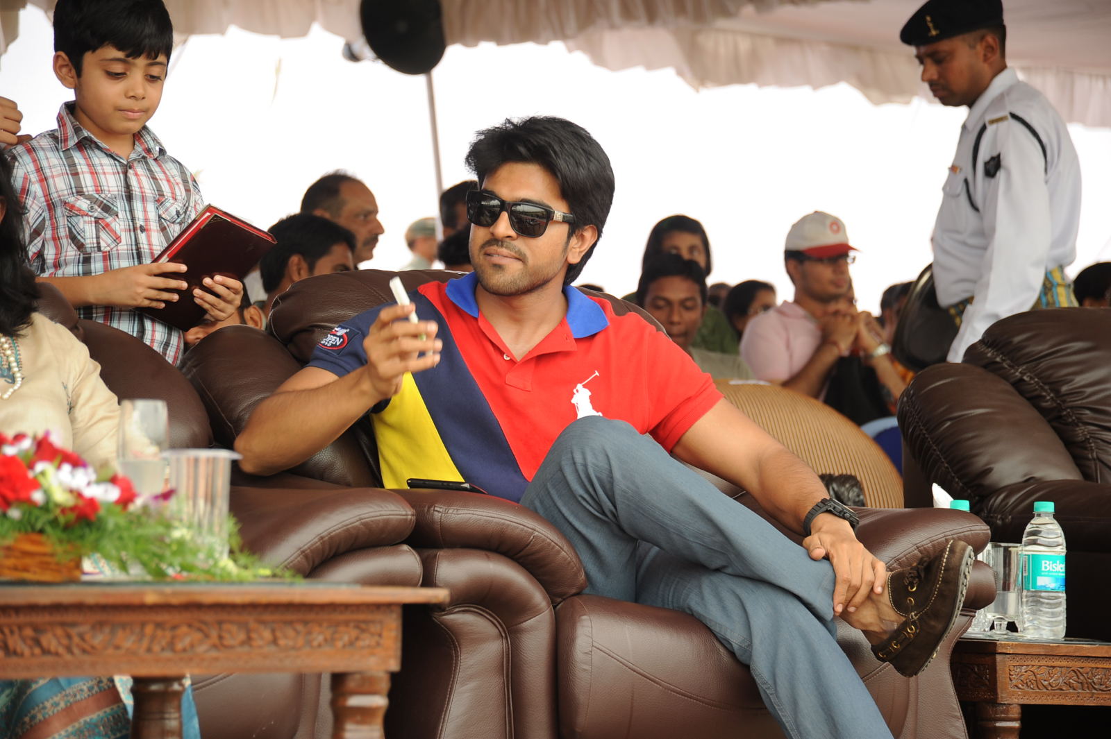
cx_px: 556
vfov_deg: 11.4
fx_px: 3701
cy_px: 370
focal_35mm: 120
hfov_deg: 17.1
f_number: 5.6
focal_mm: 120
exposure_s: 1/125
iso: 400
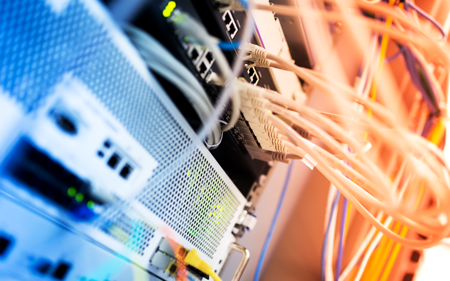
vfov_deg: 35.3
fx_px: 442
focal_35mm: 36
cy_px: 137
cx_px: 226
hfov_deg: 54.0
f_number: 1.8
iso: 200
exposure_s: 1/8
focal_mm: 35
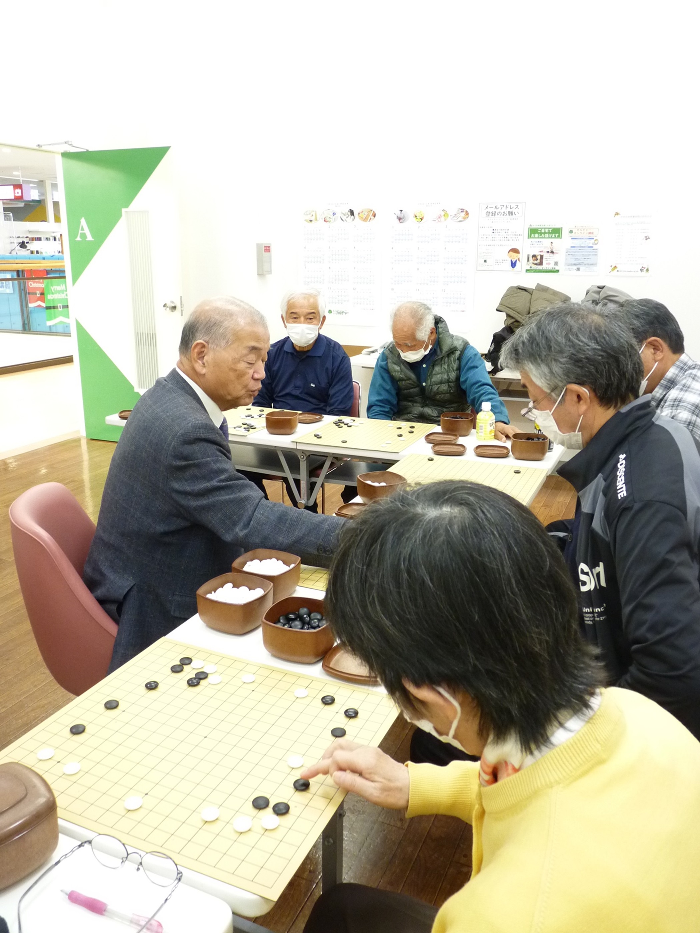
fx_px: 728
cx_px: 350
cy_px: 466
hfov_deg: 51.4
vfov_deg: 65.3
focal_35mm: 27
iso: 320
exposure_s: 1/30
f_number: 2.8
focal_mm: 4.8
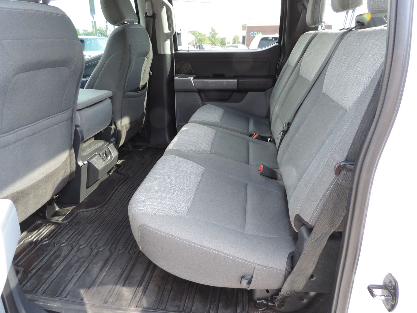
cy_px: 156
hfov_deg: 71.6
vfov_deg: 56.8
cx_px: 208
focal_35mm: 24
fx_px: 289
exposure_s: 1/30
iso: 100
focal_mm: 4.3
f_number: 3
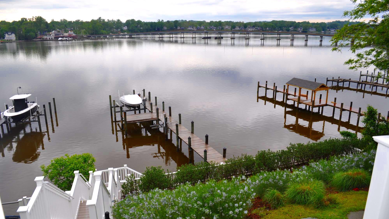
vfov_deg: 40.0
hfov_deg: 66.1
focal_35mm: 29
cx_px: 190
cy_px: 128
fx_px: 299
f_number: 7.1
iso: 200
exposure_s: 1/200
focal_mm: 18
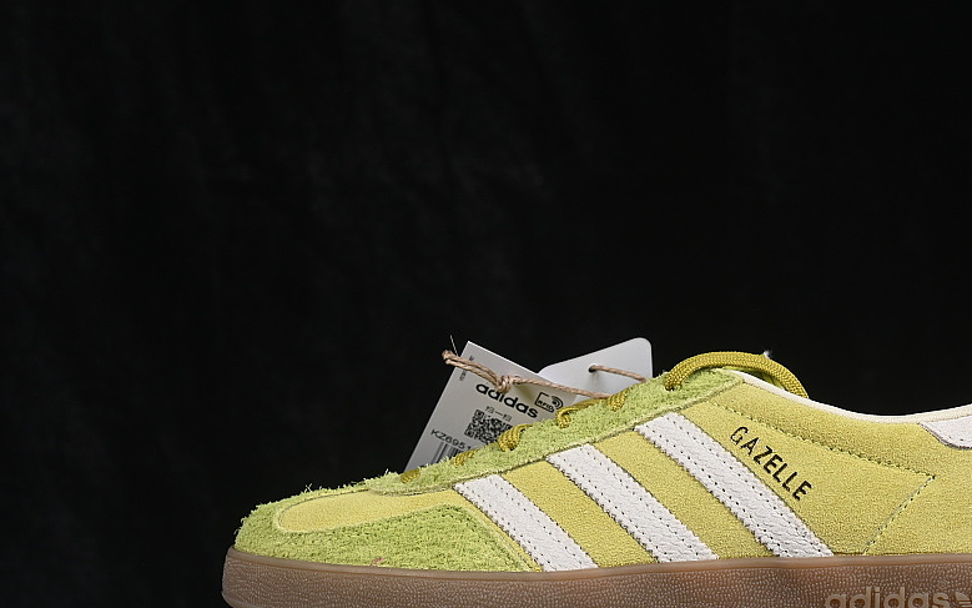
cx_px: 666
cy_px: 368
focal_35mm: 106
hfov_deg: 19.6
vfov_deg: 12.3
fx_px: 2808
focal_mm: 50
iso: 160
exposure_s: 1/80
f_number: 8
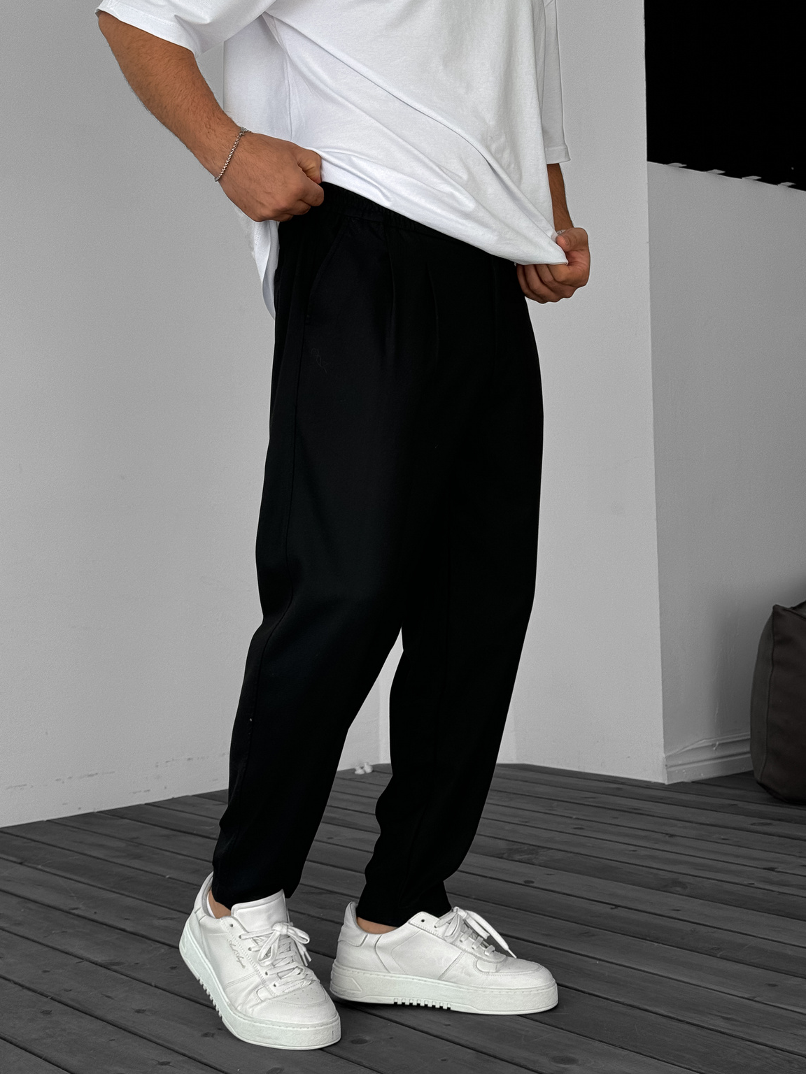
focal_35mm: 50
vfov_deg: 38.2
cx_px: 410
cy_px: 521
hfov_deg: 29.1
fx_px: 1552
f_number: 1.8
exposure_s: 1/270
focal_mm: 6.76
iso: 64
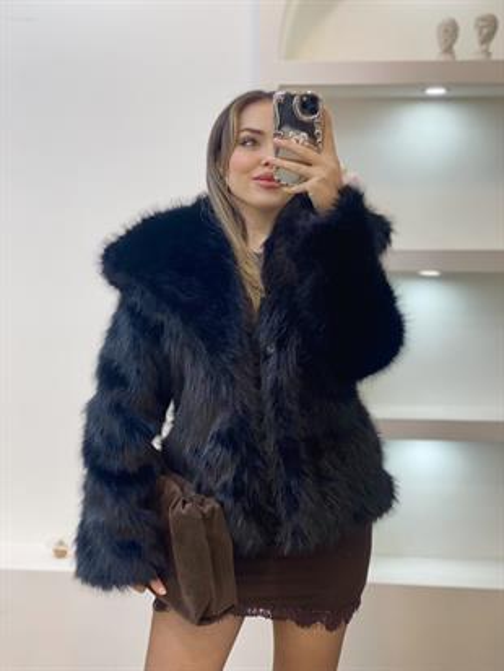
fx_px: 1009
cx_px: 252
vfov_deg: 36.8
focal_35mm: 52
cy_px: 336
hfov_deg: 28.0
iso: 100
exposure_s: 1/100
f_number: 2
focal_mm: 6
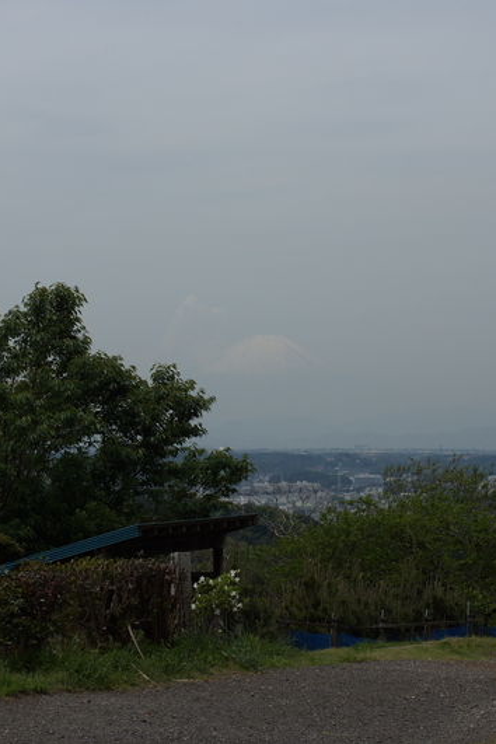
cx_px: 265
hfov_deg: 12.1
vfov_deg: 18.1
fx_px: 2335
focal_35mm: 113
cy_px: 372
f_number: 8
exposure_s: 1/800
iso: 100
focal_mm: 50
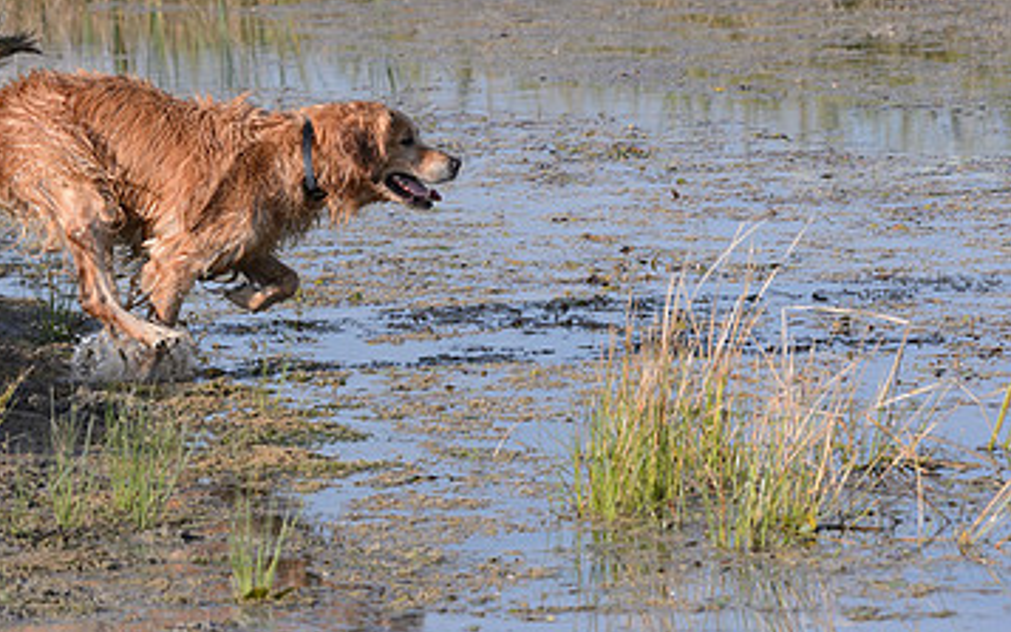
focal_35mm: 331
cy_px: 204
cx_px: 193
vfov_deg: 4.0
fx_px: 9119
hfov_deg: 6.3
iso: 1000
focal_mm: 200
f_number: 8
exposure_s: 1/1600
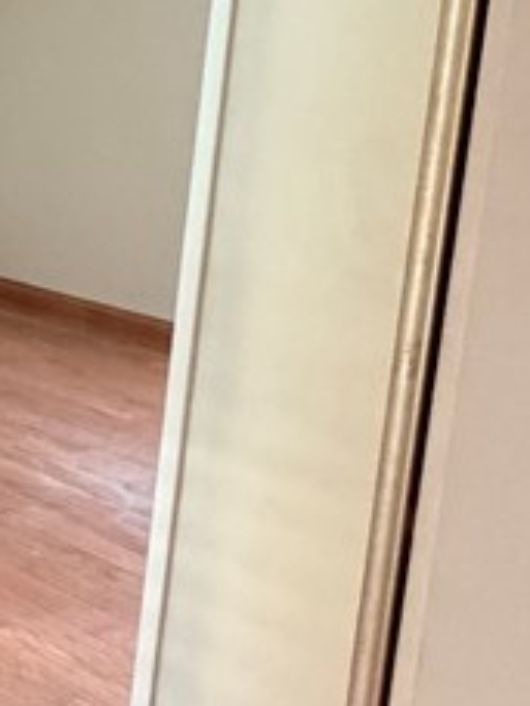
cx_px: -453
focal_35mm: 63
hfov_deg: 18.0
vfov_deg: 30.2
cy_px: 167
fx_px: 1286
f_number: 2.2
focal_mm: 2.22
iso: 800
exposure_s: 1/60
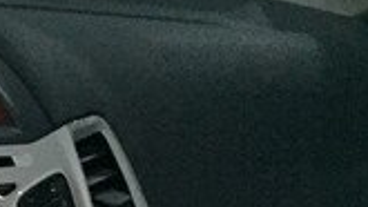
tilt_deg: -21.8
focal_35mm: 126
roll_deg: -2.6
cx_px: -366
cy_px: 313
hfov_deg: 14.3
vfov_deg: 9.4
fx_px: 1230
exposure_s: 1/17
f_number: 2.2
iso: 400
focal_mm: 4.15
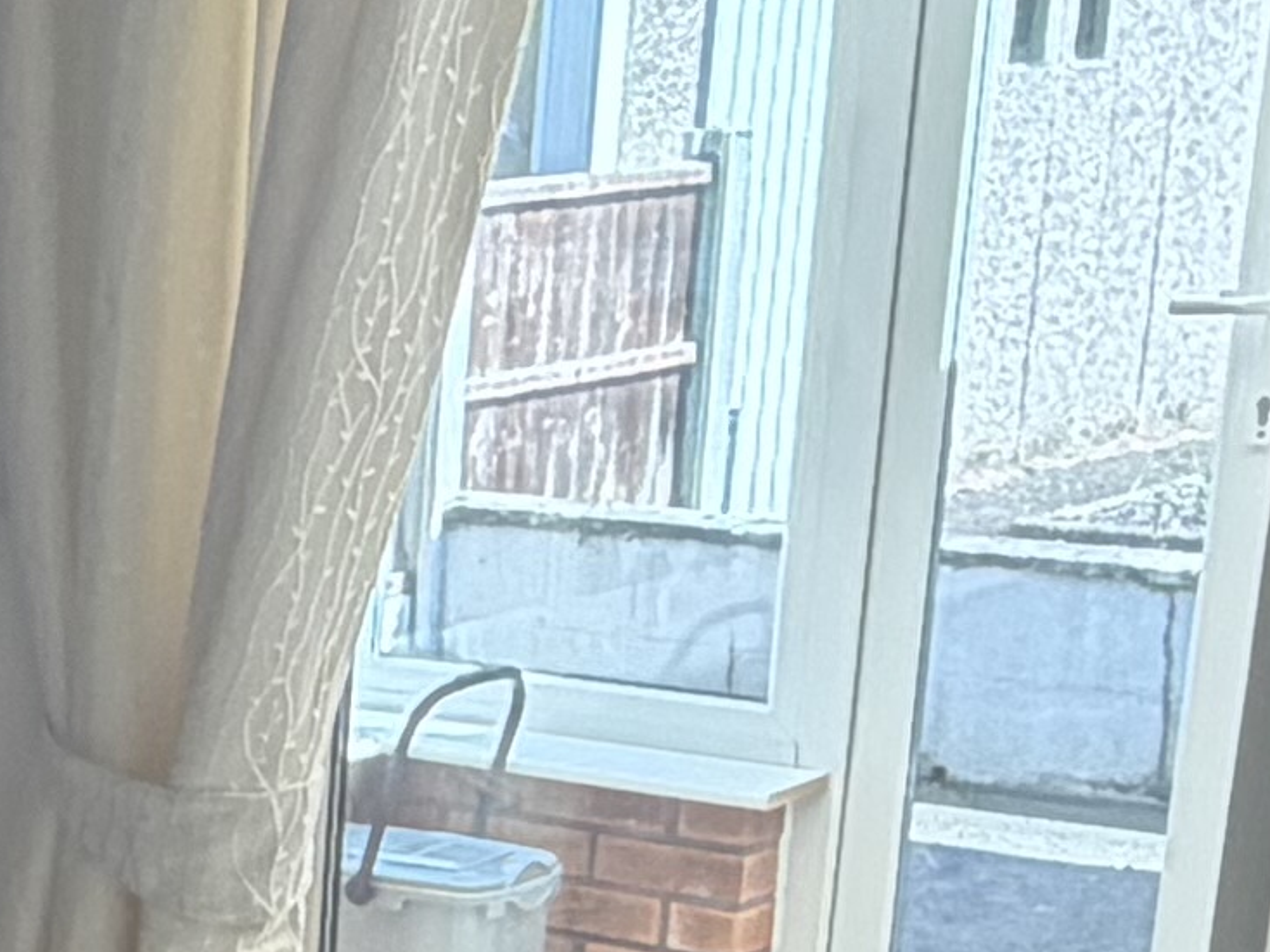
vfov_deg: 13.1
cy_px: 1231
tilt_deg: -17.3
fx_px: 3998
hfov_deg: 16.7
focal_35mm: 109
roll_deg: +1.0
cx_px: -510
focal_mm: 2.22
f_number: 2.2
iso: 80
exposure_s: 1/100
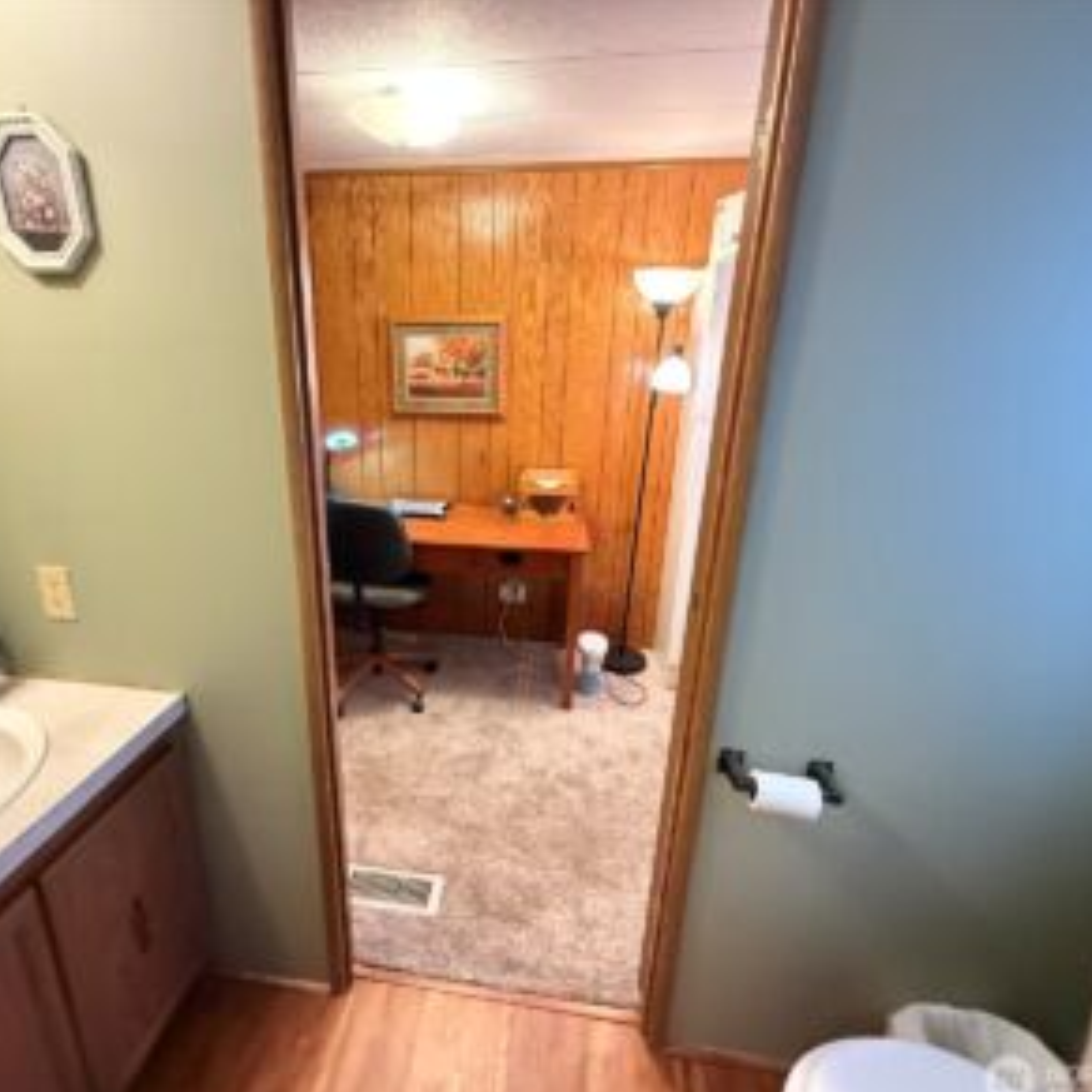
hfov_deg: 83.6
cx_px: 477
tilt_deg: -18.3
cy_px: 555
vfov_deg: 84.0
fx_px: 607
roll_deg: -0.5
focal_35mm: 17
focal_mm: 2.22
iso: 1250
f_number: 2.2
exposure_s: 1/60
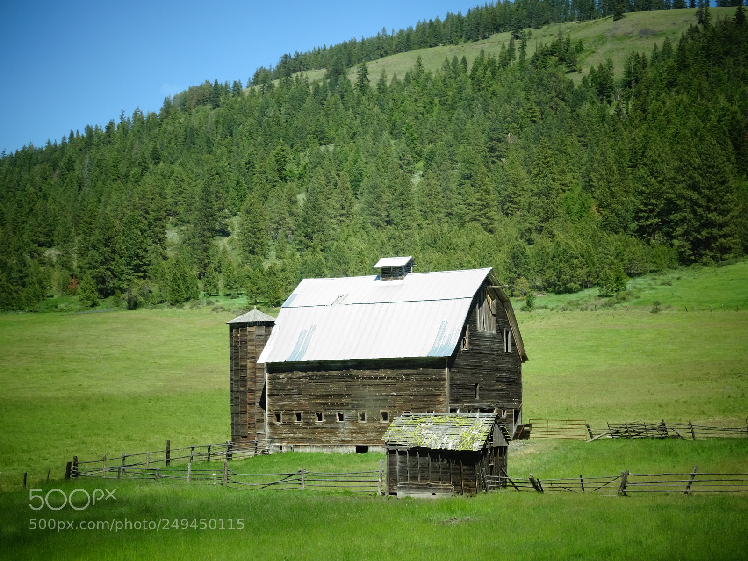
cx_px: 374
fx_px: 1426
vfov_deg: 22.3
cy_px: 280
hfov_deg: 29.4
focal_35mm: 66
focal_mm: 11.32
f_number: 4.5
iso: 100
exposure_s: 1/500
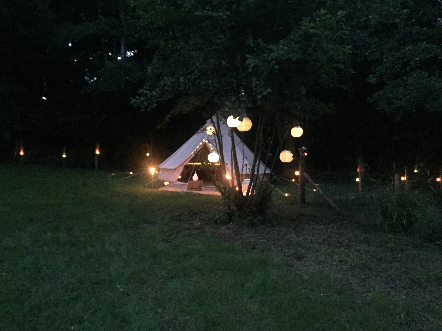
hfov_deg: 61.7
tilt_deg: +0.0
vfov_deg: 48.2
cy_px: 166
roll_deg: -1.1
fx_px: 370
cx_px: 221
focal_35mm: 29
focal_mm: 4.15
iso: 2000
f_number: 2.2
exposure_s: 1/17
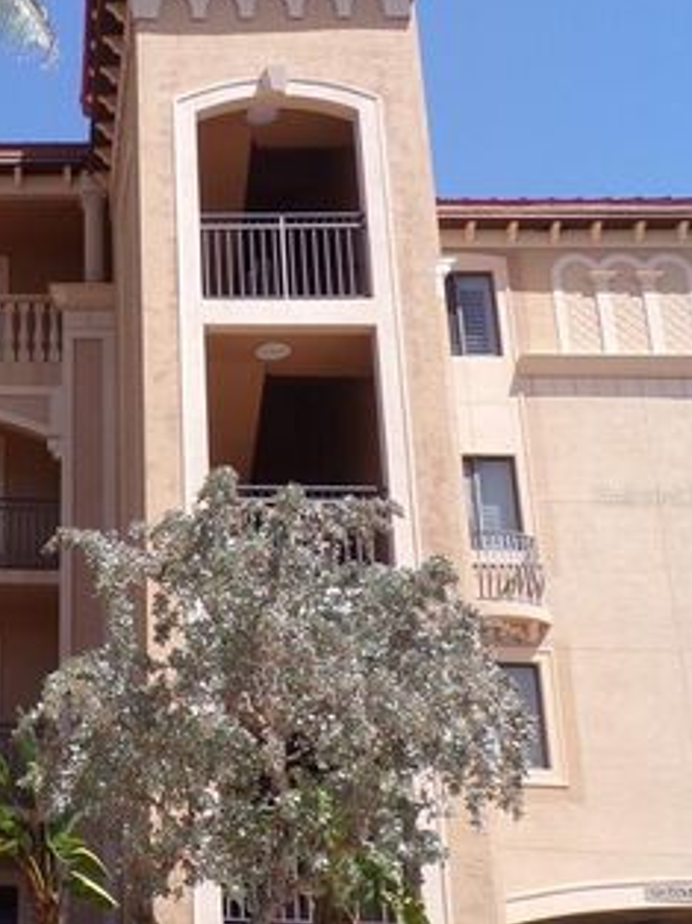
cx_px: -29
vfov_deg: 37.5
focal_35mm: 51
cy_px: 496
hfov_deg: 26.7
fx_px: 1361
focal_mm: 4.3
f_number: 5.8
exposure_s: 1/210
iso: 80
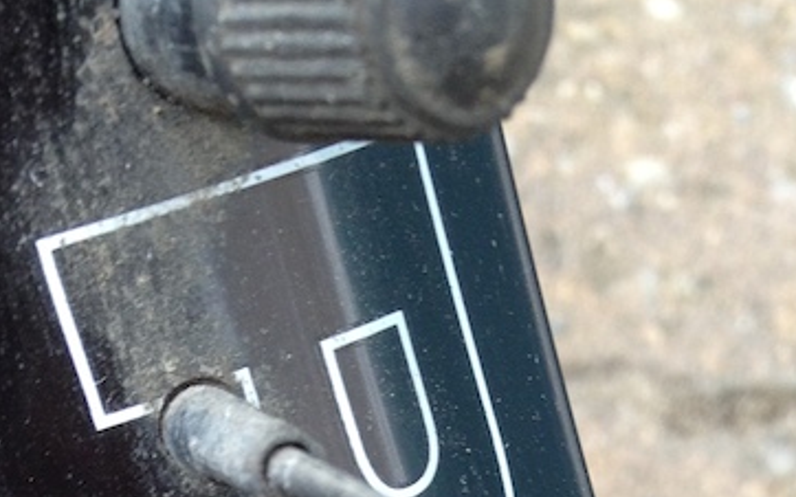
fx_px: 2277
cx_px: 471
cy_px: 1049
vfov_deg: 11.1
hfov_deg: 19.8
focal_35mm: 105
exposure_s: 1/60
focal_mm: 4.28
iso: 64
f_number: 2.4
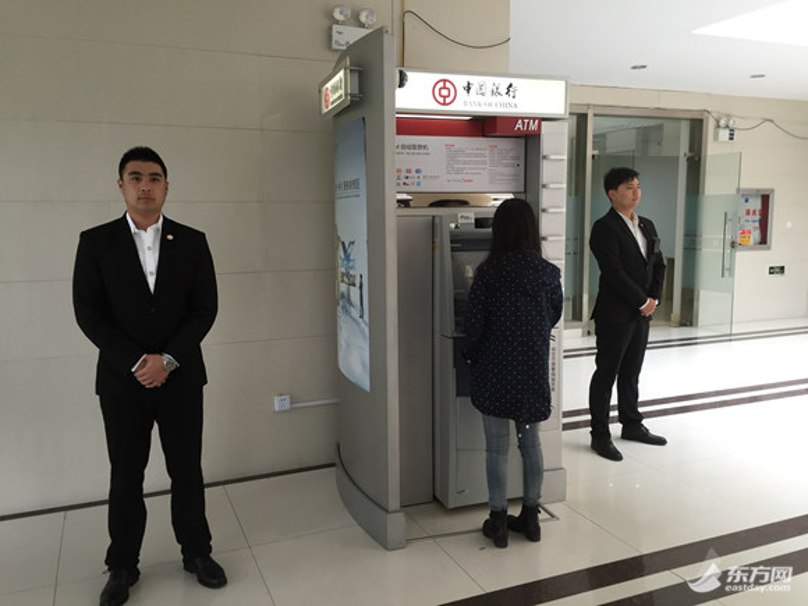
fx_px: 677
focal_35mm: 29
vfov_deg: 48.2
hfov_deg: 61.7
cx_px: 404
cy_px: 303
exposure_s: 1/33
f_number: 2.2
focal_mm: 4.15
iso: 40
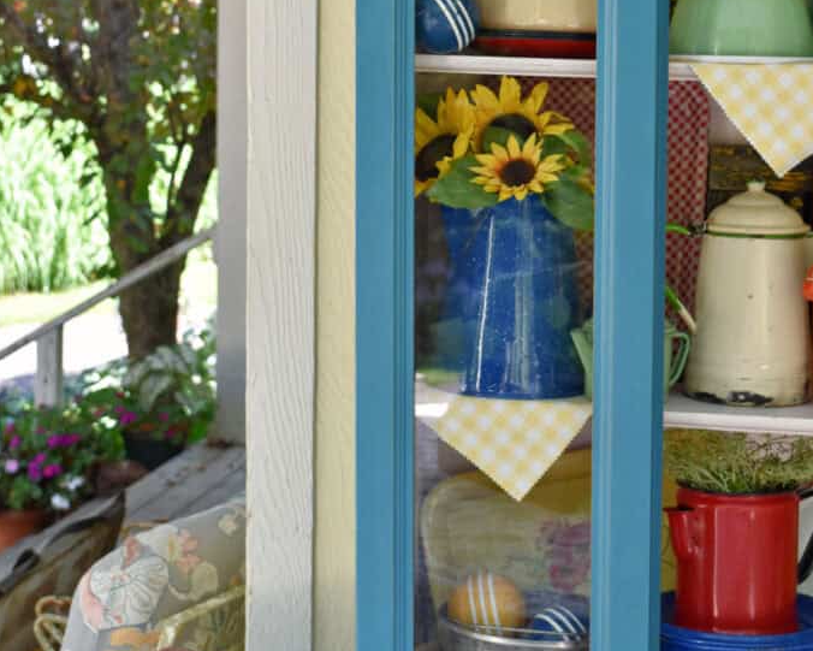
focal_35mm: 81
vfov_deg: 18.9
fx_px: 1949
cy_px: 219
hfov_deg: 23.6
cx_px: 406
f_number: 7.1
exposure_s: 1/200
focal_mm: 38
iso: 400
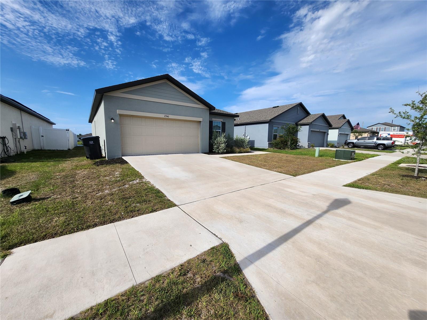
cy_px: 160
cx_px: 214
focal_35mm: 13
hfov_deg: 106.2
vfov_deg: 89.9
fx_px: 160
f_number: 2.2
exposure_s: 1/2038
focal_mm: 1.74
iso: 32
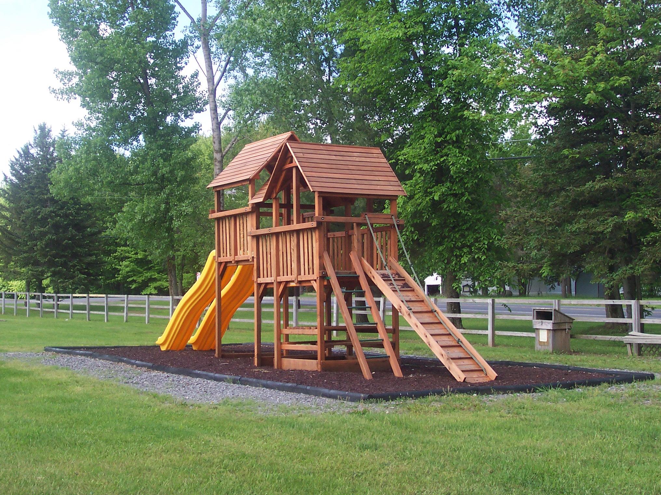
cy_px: 248
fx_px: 1088
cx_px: 330
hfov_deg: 33.8
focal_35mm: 57
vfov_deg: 25.7
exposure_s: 1/500
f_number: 3.4
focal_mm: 8.6
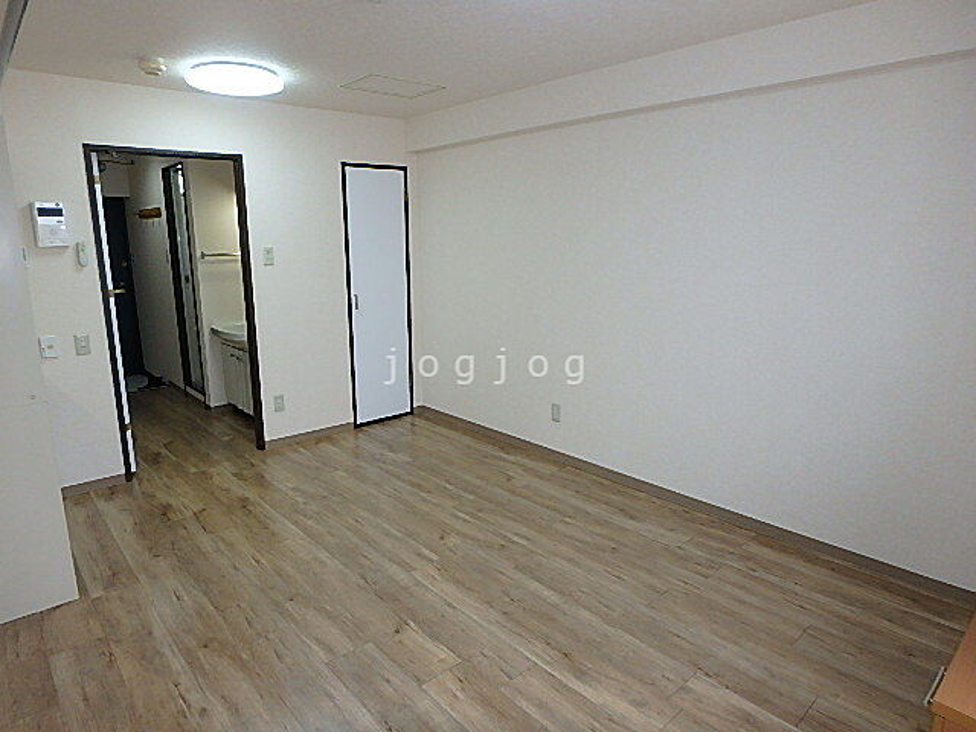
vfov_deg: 63.4
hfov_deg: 79.0
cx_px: 488
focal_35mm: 21
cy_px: 366
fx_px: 592
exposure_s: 1/60
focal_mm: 3.7
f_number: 3.5
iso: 160
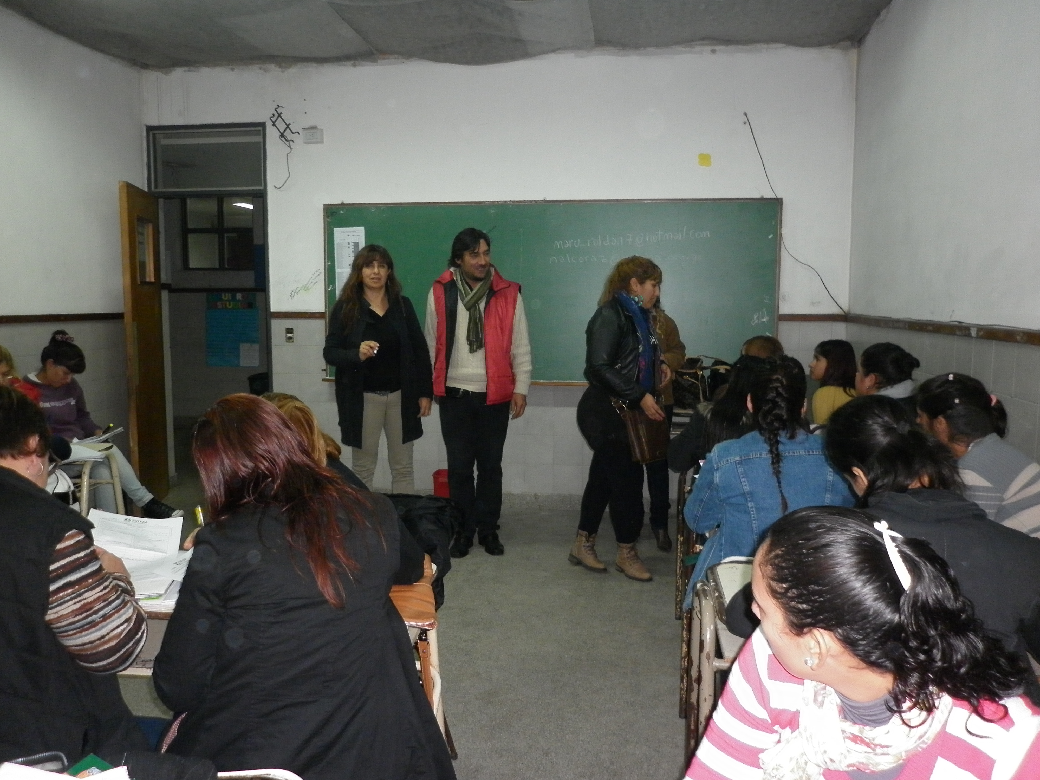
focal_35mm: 28
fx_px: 841
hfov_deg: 63.4
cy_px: 390
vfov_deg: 49.7
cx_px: 520
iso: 250
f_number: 2.8
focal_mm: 5
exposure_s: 1/30
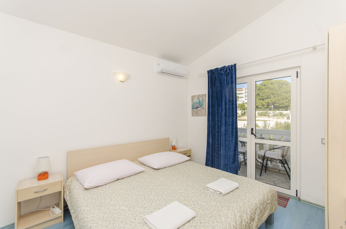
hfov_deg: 100.5
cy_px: 114
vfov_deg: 77.1
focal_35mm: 15
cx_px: 173
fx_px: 144
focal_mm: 10
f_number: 7.1
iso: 100
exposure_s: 1/160
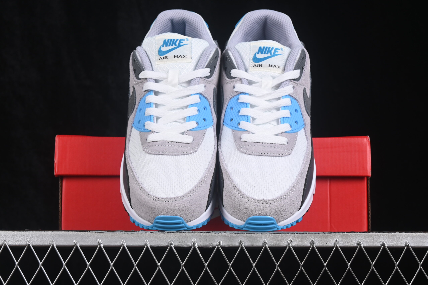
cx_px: 214
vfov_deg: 18.2
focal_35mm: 75
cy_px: 142
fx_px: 892
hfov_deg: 27.0
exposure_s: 1/80
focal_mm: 50
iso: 160
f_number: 8
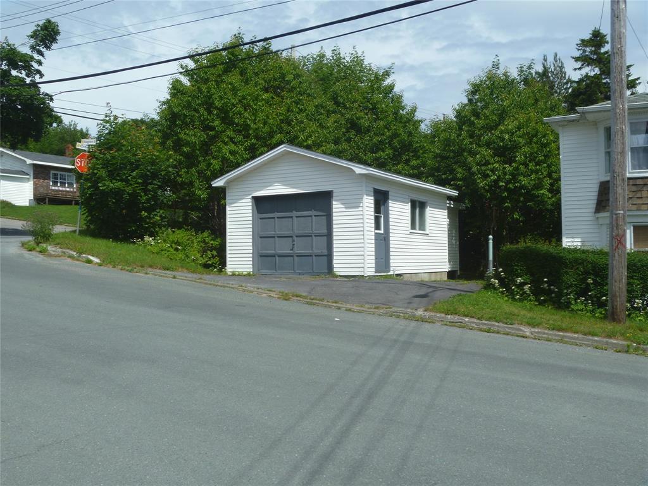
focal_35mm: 35
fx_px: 655
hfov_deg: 52.6
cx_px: 324
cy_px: 243
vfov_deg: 40.7
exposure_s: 1/320
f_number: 5.6
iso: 80
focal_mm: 6.3
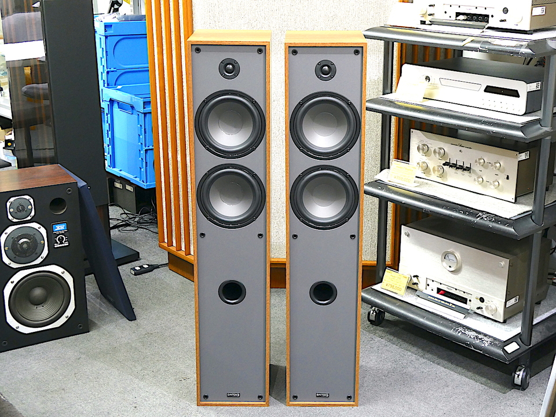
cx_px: 278
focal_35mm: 50
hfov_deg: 38.2
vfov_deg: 29.1
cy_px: 208
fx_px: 803
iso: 200
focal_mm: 9
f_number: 4.1
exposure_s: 1/3.2
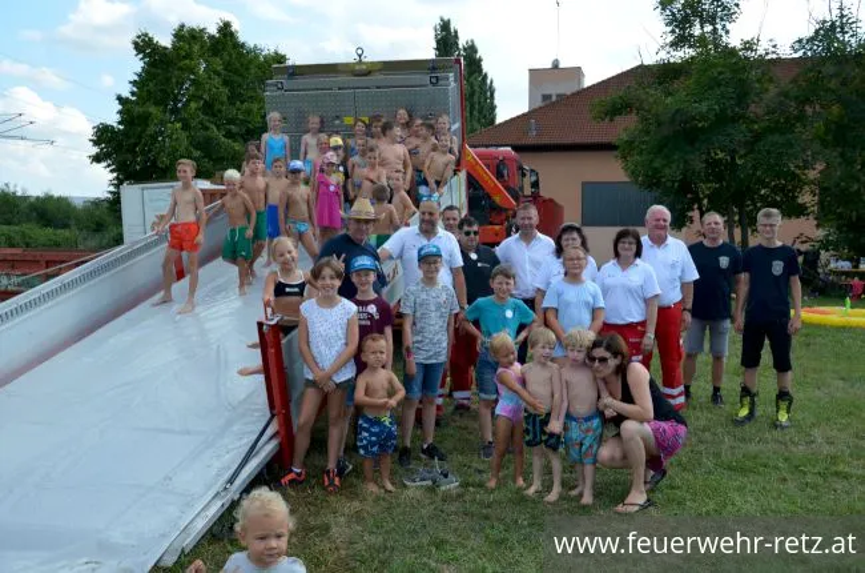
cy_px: 286
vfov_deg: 39.8
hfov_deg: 57.3
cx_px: 432
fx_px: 791
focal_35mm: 33
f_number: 8
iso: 180
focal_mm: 22
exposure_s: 1/250
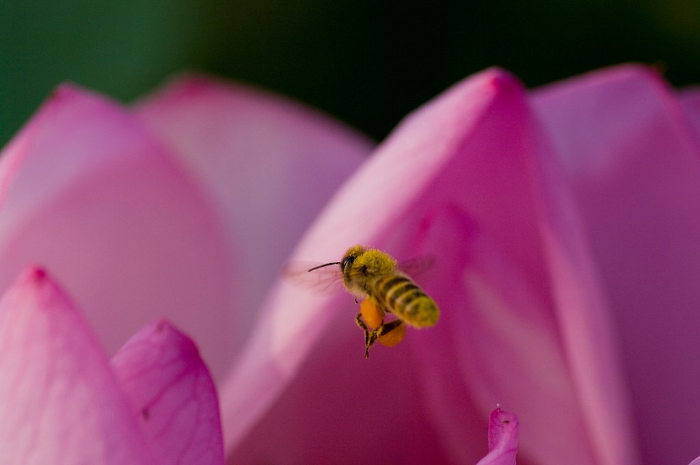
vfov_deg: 9.1
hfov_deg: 13.7
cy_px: 232
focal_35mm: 150
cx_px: 350
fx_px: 2913
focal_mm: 100
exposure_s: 1/2000
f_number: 4.5
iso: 400
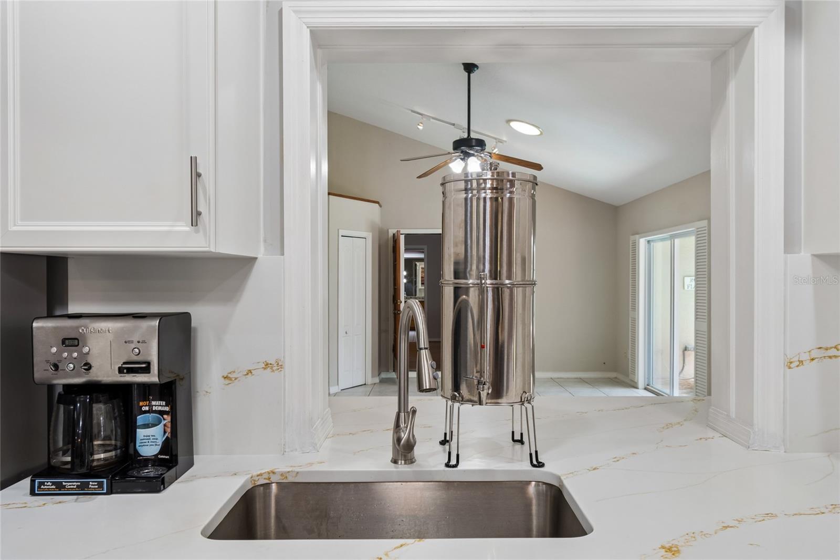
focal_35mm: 27
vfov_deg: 47.9
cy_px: 280
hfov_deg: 67.4
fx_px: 630
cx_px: 420
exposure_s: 1/13
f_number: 7.1
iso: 100
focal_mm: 18
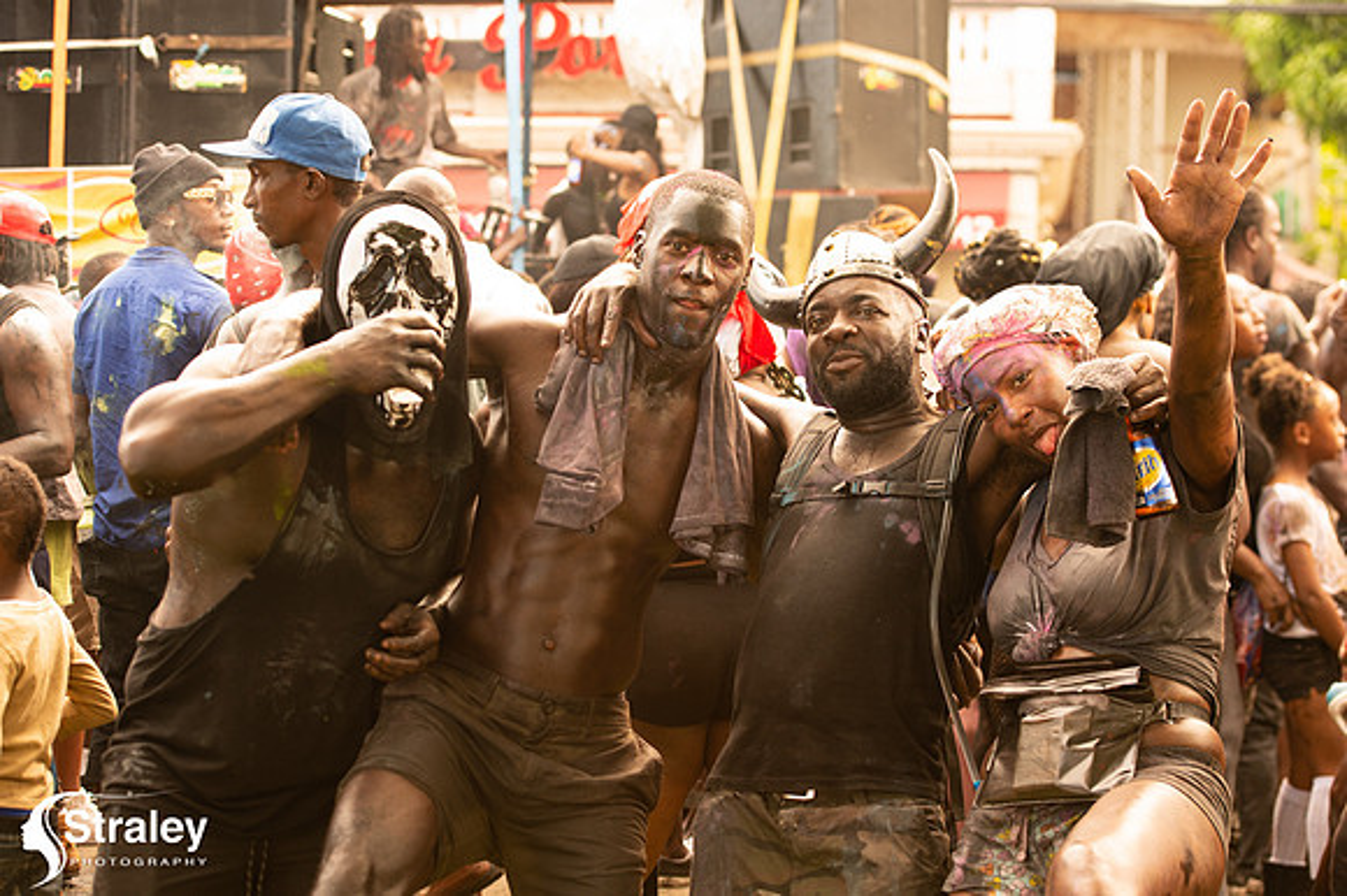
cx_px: 674
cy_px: 448
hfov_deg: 28.9
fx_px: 2618
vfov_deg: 19.4
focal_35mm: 70
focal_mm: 70
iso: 800
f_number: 5
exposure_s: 1/320
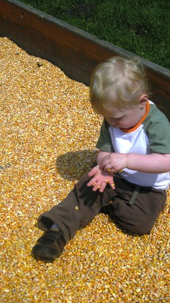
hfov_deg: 23.1
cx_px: 95
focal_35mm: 52
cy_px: 153
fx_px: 416
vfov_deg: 39.9
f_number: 5.7
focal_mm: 5.7
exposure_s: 1/1225
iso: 50
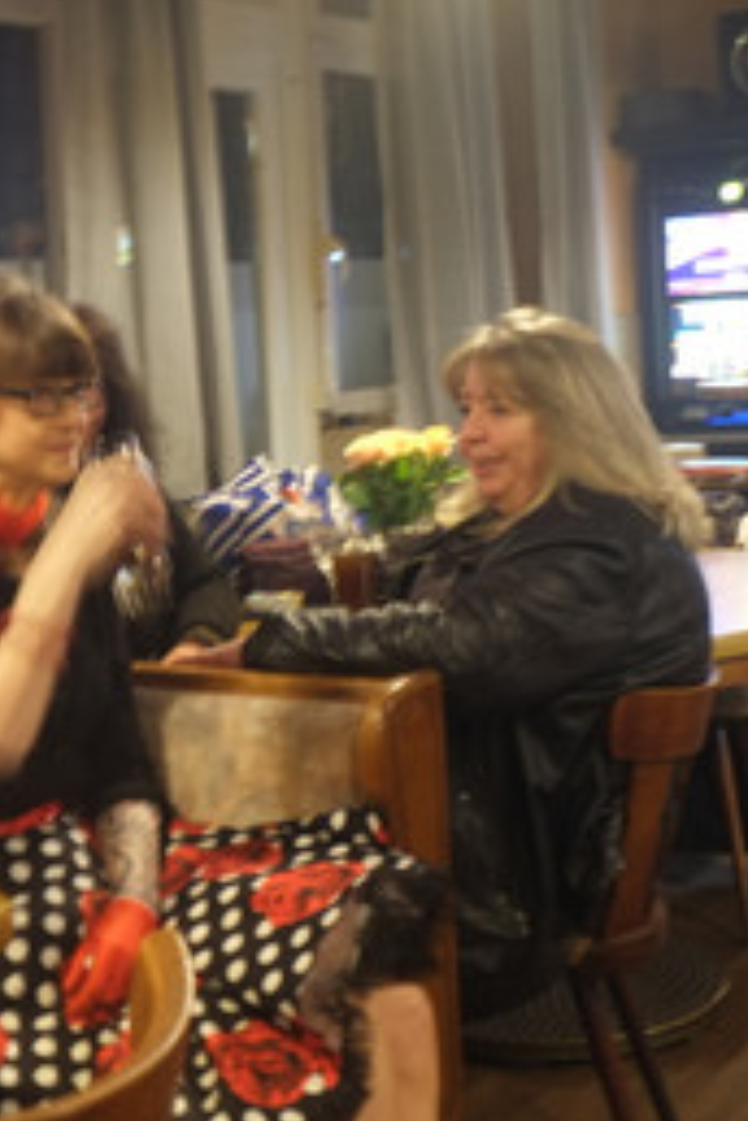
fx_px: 1870
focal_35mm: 60
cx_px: 202
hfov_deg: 22.4
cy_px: 461
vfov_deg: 33.3
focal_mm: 20.5
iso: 800
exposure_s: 1/2
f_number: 4
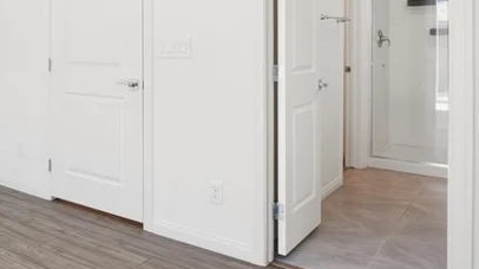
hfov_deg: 43.7
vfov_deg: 31.0
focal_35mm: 37
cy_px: 45
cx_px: -29
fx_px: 470
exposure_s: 1/6
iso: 100
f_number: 9
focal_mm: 14
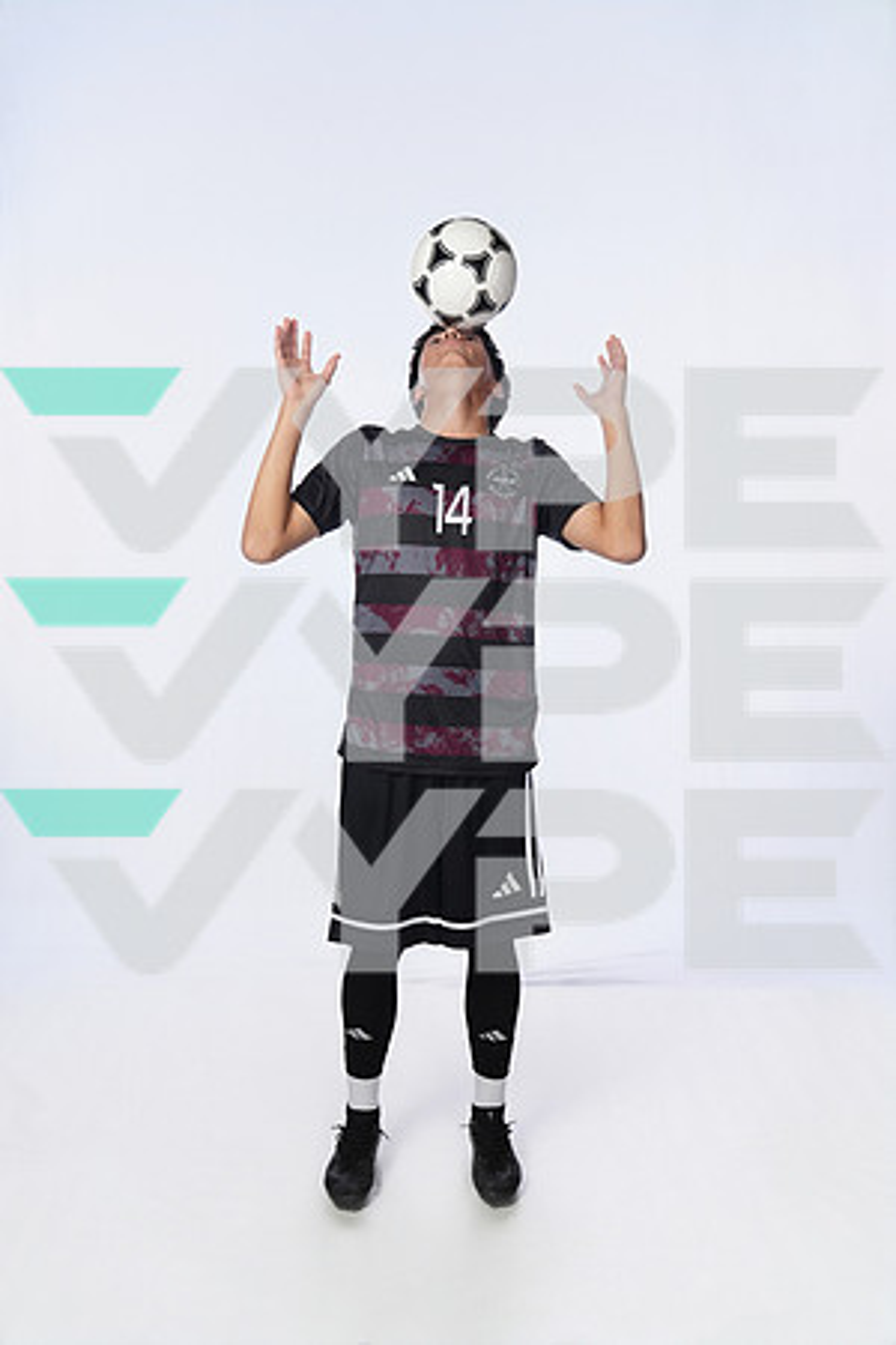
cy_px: 672
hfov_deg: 37.9
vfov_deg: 54.4
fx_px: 1307
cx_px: 448
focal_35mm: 35
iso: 800
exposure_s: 1/250
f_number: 8
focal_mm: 35
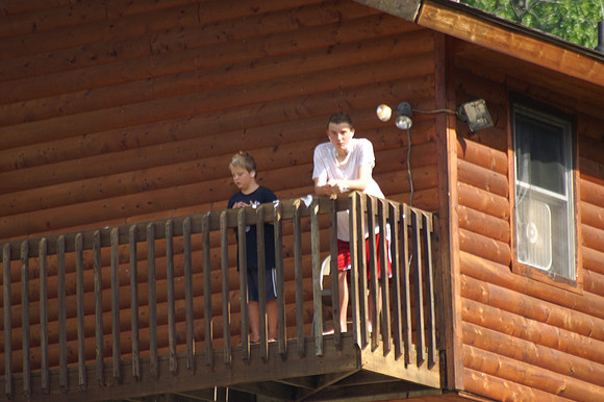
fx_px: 7545
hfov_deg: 4.6
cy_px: 201
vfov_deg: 3.1
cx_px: 302
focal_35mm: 450
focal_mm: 300
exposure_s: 1/500
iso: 400
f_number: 5.6
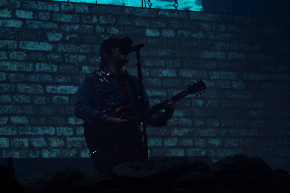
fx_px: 846
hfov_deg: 19.5
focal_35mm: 105
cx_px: 145
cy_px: 96
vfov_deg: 13.0
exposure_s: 1/200
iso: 100
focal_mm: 105
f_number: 5
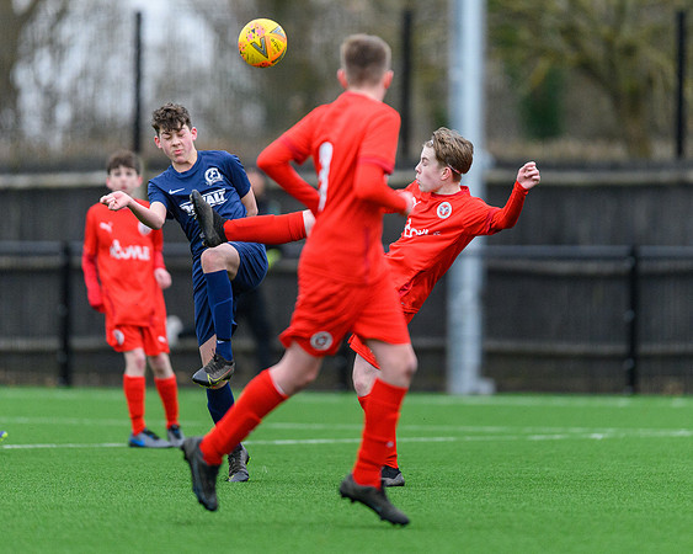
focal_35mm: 521
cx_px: 390
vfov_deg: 3.0
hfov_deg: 3.7
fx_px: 10684
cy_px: 291
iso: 4500
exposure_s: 1/2000
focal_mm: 400
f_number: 2.8
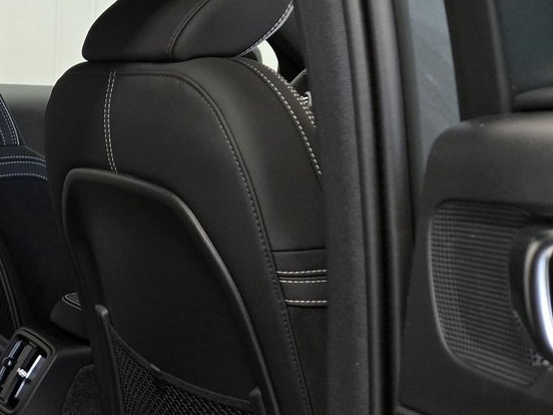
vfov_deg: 24.2
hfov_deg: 28.3
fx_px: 959
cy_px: 312
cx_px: -103
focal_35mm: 60
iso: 400
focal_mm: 5.4
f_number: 1.8
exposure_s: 1/100
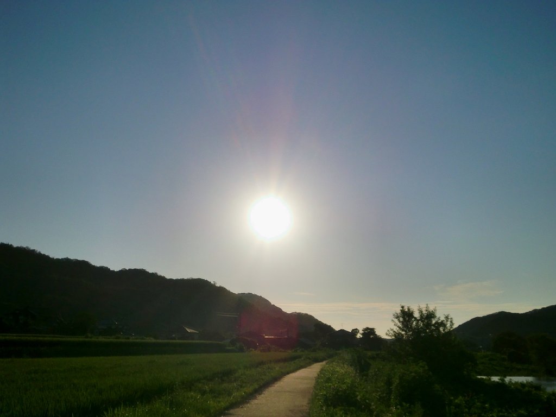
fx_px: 626
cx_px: 278
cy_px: 208
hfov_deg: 47.9
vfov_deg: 36.8
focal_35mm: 39
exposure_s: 1/1250
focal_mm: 6.51
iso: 64
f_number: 9.1
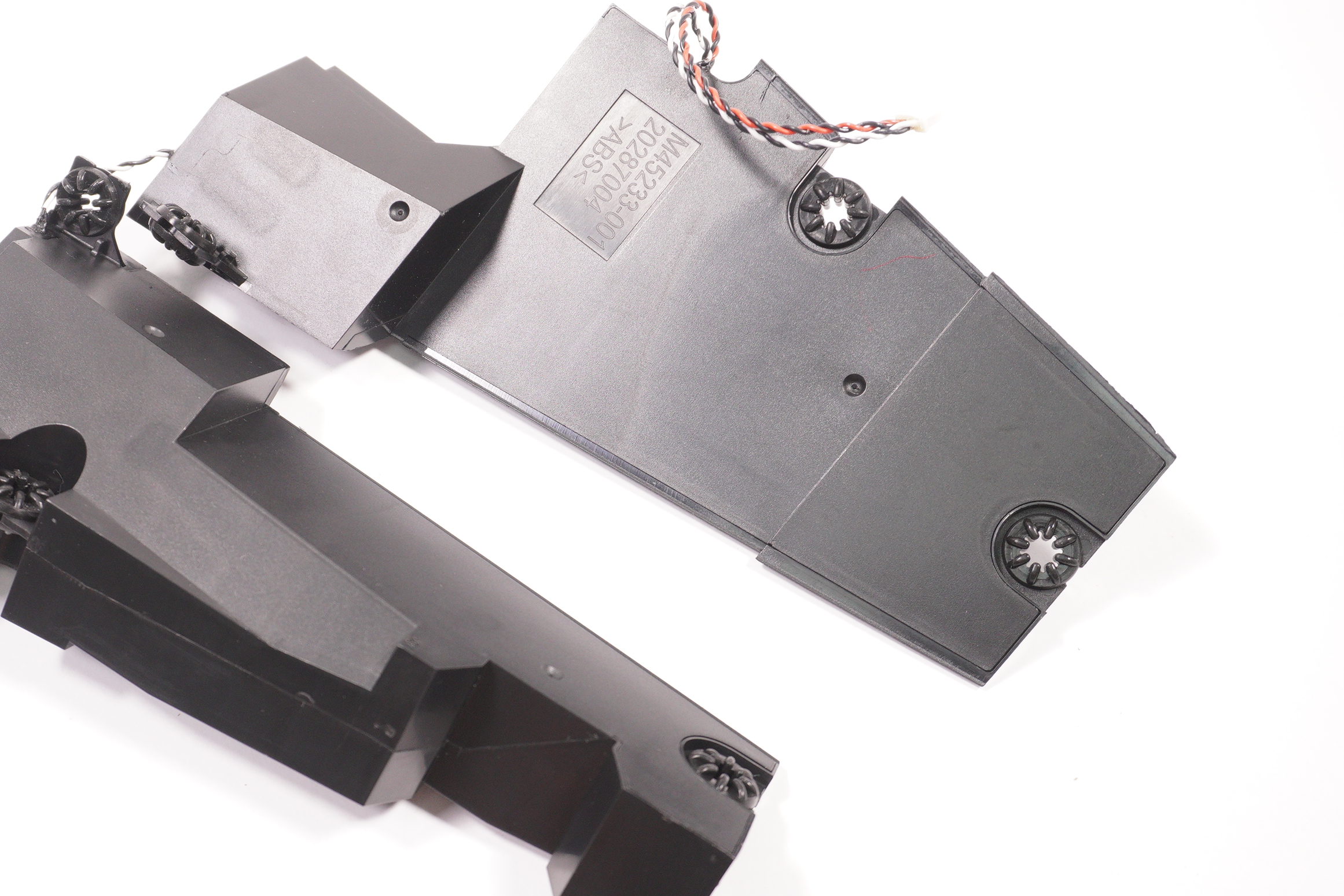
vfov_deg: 30.1
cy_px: 449
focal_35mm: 45
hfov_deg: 43.5
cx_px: 482
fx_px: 1667
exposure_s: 1/100
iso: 640
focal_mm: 23
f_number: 5.6
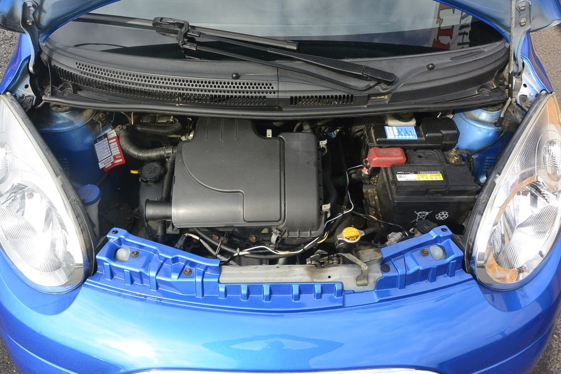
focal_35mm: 29
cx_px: 280
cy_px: 187
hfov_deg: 63.7
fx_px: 452
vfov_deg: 45.0
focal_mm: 11
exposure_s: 1/640
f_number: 4.5
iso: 160
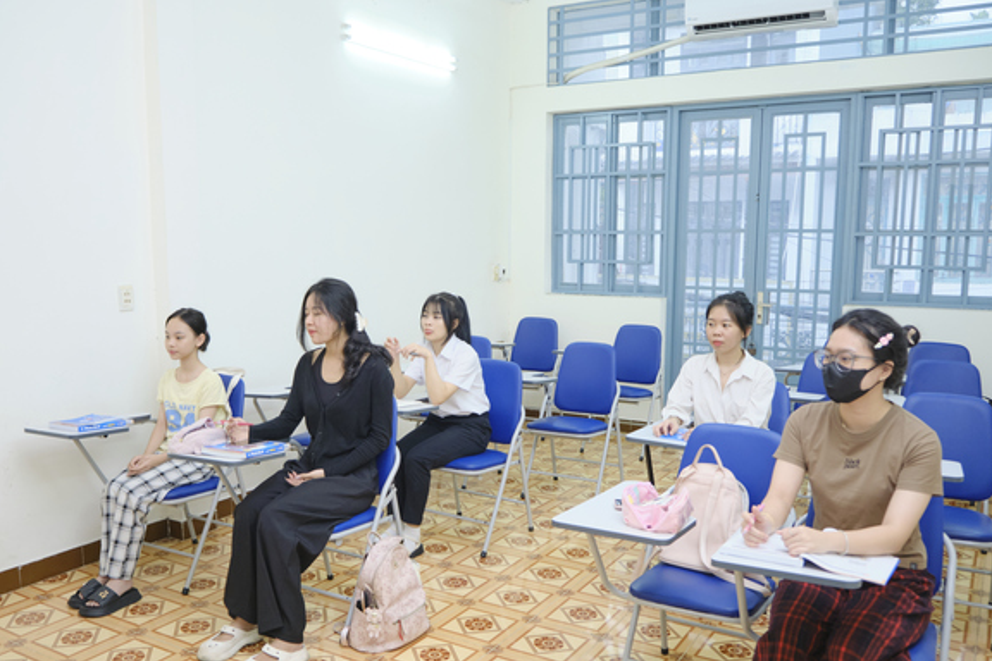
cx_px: 463
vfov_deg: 43.5
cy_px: 366
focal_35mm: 30
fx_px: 827
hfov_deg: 61.9
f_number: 2.8
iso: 800
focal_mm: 18
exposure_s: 1/100
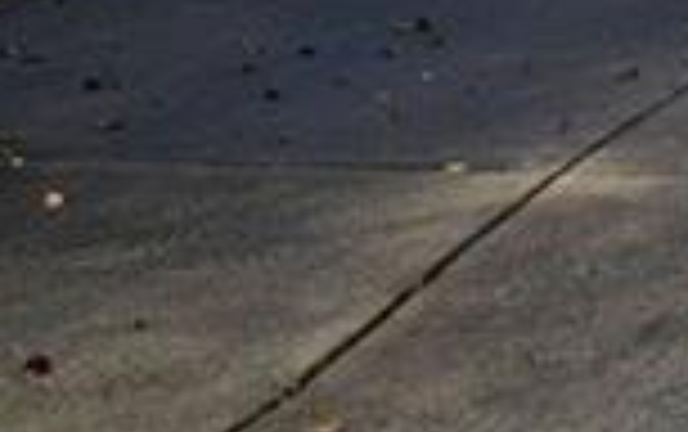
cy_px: -536
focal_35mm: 184
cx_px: 387
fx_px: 3454
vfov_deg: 6.8
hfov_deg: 11.4
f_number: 8
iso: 320
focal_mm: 18
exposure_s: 1/250
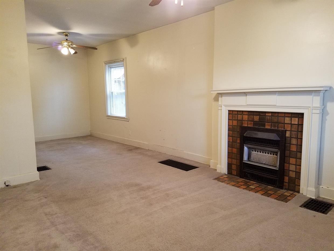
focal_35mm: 26
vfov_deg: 53.1
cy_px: 126
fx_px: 251
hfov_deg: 67.3
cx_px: 167
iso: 250
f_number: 1.7
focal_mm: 4.2
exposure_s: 1/20
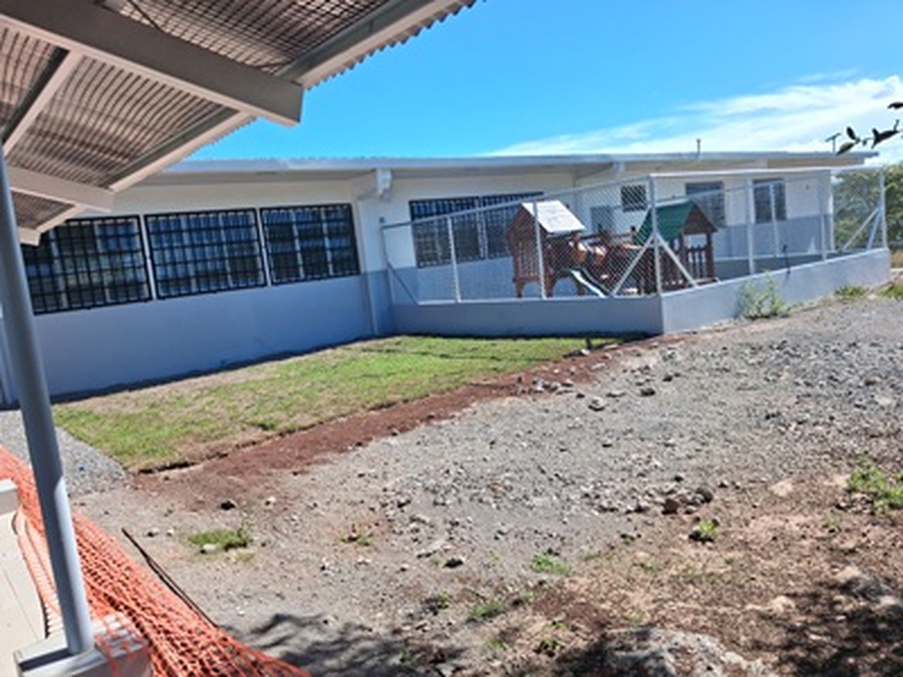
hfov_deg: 65.3
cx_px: 452
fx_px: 704
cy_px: 338
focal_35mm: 27
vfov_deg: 51.4
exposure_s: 1/700
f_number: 1.8
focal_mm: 4
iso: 25
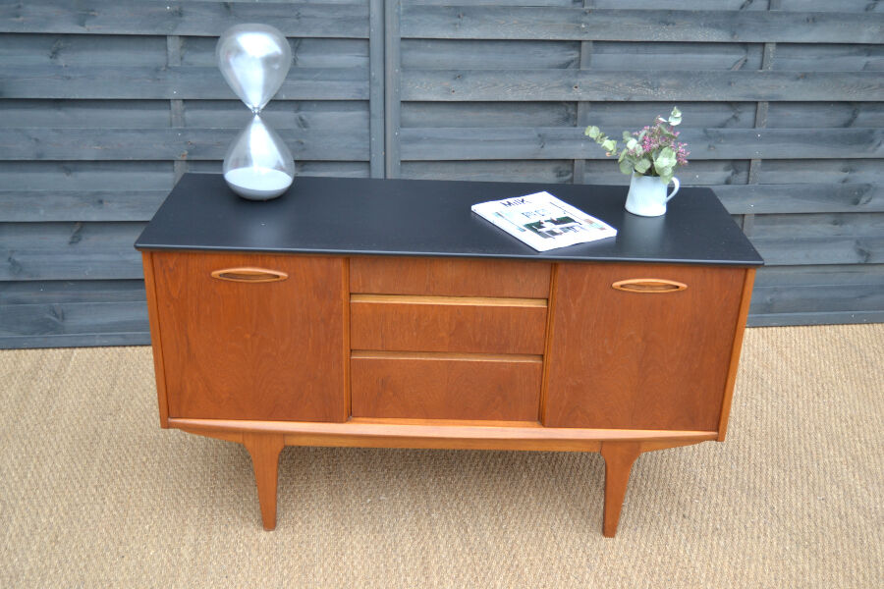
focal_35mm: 39
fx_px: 958
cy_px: 294
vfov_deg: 34.2
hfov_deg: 49.6
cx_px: 442
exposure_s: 1/125
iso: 280
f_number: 4
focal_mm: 26
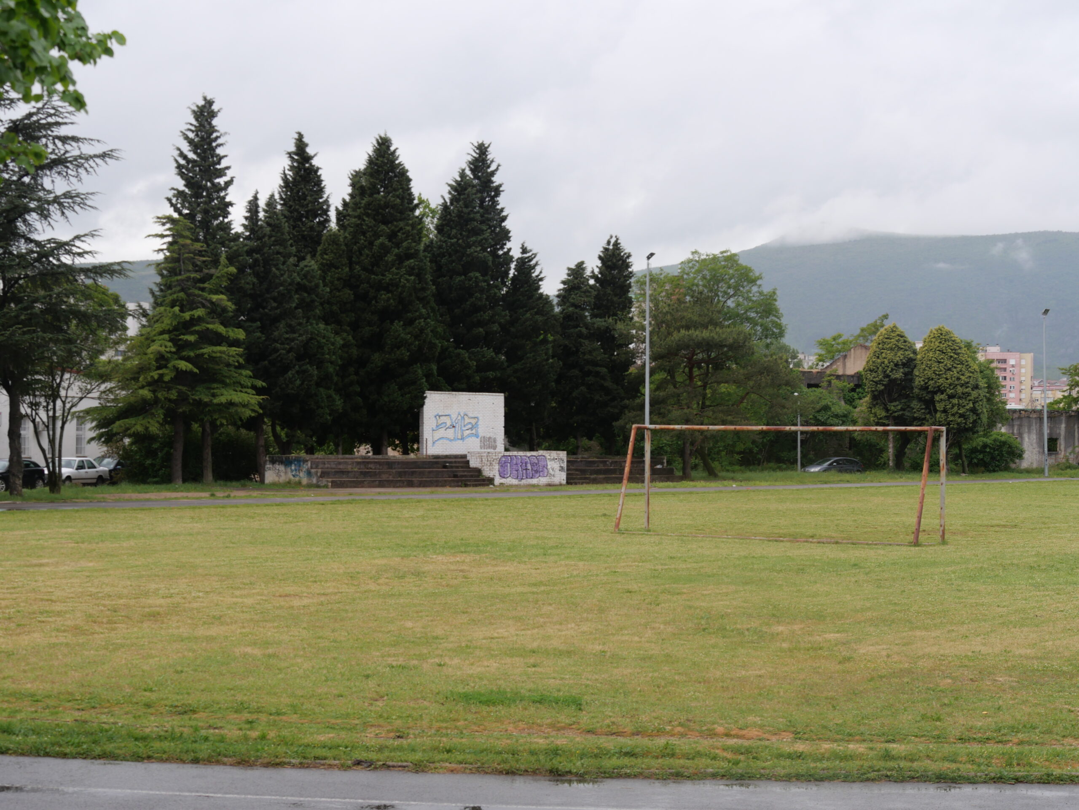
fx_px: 1995
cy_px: 405
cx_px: 540
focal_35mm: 64
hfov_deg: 30.3
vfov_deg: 22.9
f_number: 6.3
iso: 200
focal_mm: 32
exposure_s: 1/250
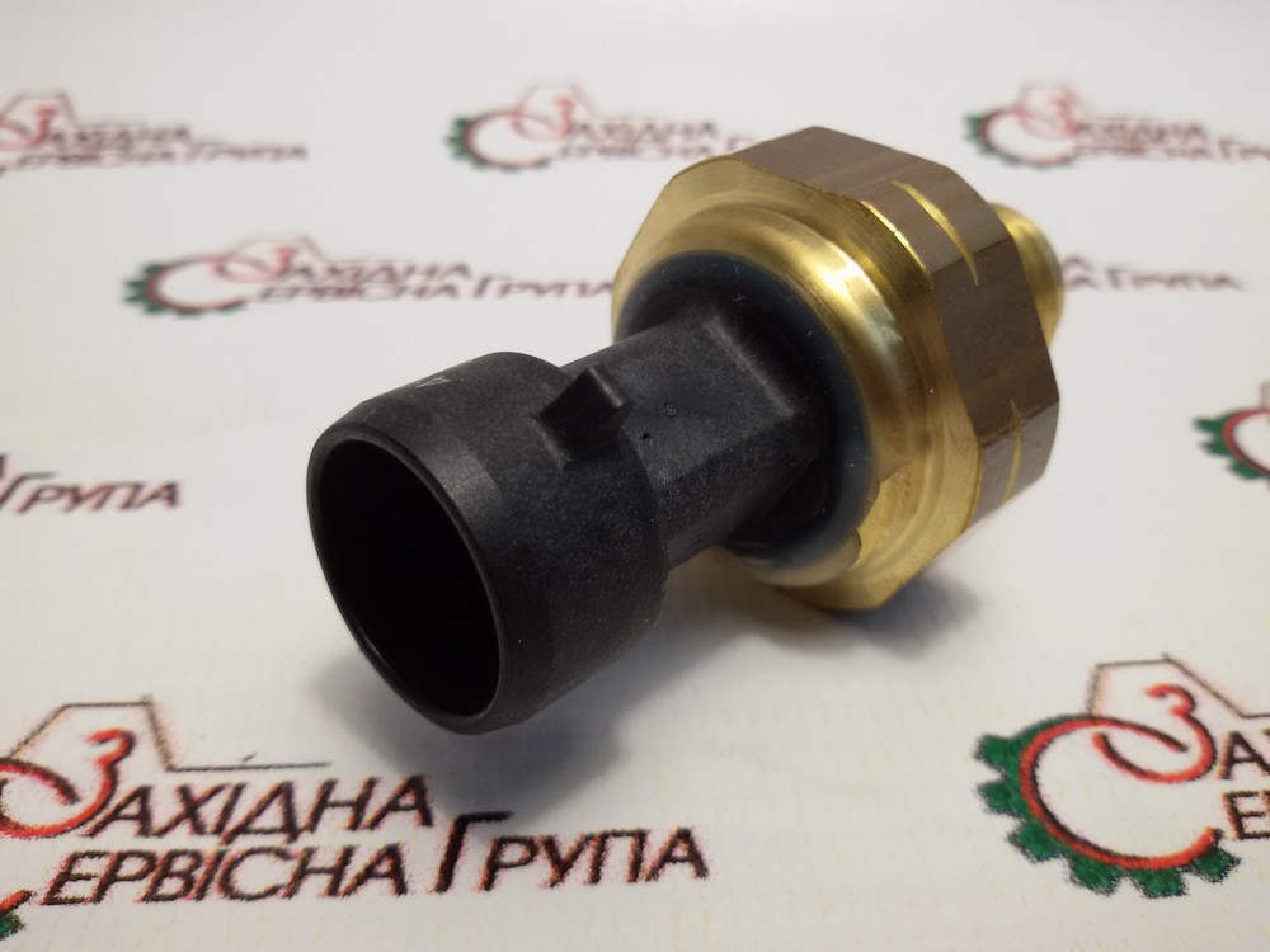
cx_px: 635
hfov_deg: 58.4
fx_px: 1137
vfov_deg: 45.4
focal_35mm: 31
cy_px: 476
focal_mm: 2.93
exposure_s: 1/50
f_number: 2.4
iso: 50
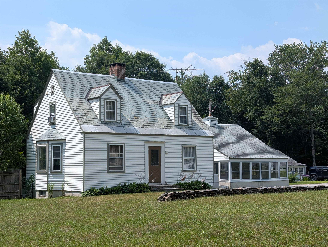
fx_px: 465
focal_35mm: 49
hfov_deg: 38.9
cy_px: 124
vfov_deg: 29.7
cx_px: 164
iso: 20
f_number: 1.68
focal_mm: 6.9
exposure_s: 1/1104
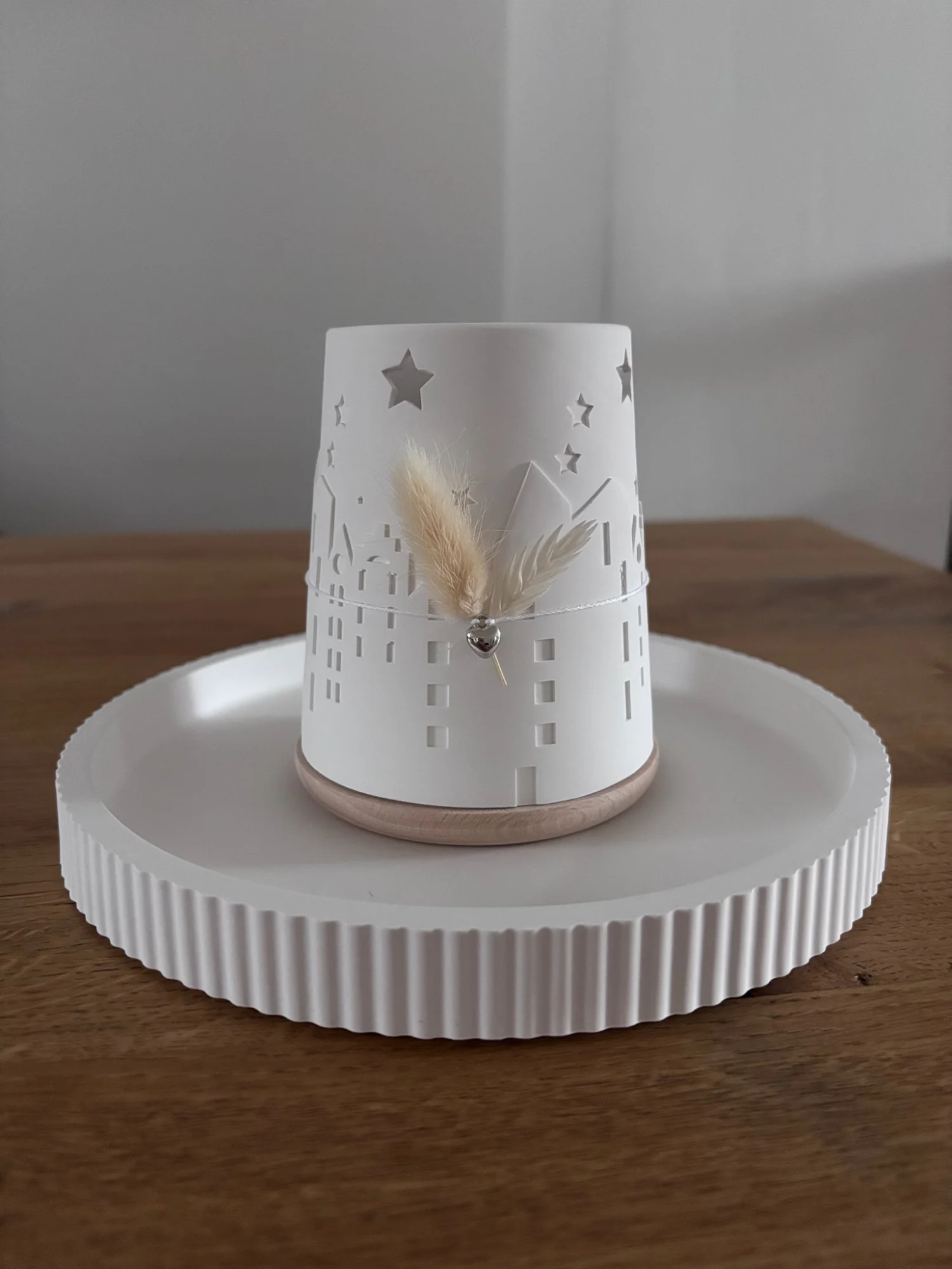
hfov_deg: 53.1
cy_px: 634
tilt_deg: -16.7
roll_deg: -0.9
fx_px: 953
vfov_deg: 67.3
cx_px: 476
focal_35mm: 26
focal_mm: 5.96
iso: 500
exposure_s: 1/52
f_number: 1.6
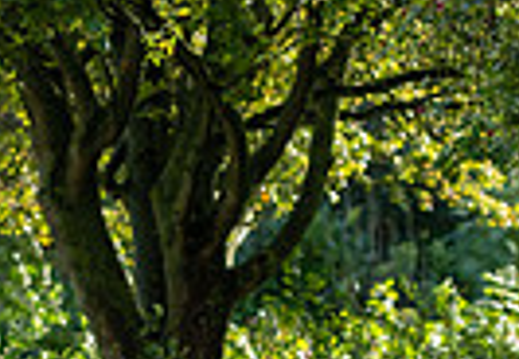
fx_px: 6723
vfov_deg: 3.0
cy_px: 586
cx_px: -35
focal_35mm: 461
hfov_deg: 4.4
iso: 200
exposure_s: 1/500
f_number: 3.2
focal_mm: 86
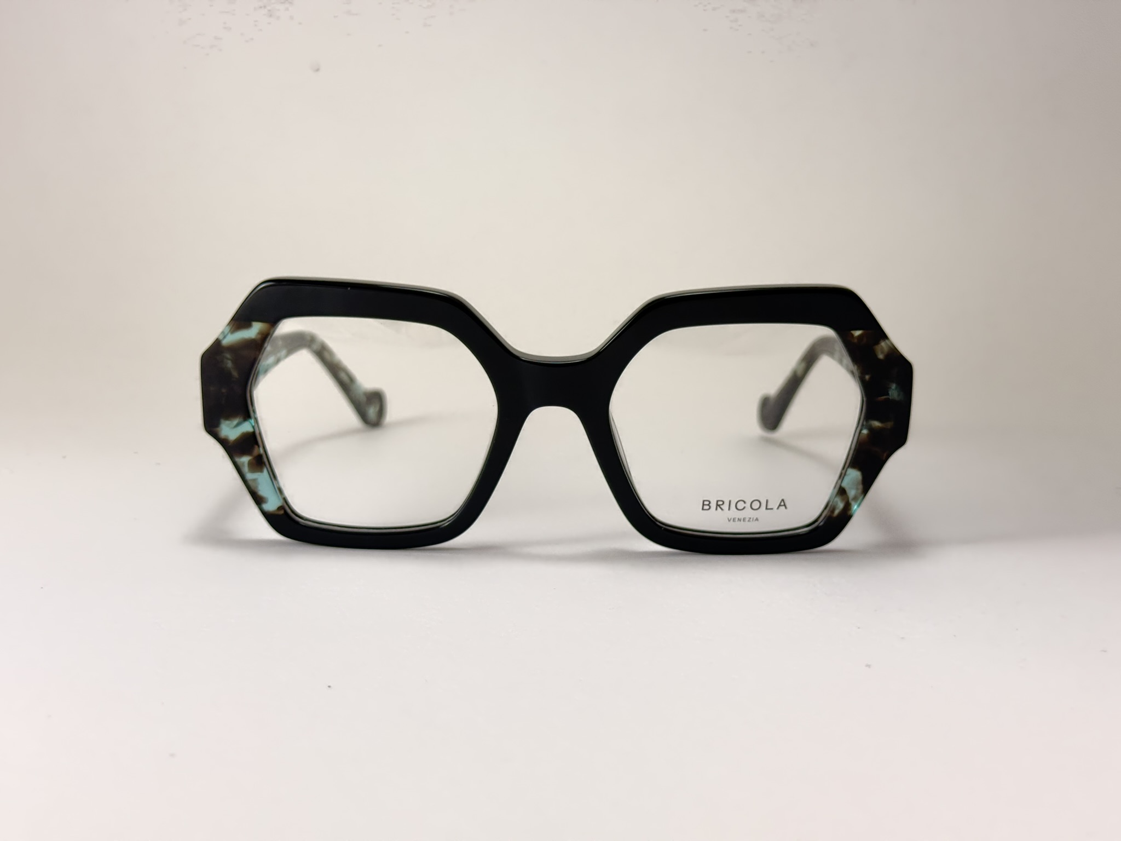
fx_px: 1554
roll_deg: -0.9
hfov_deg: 39.7
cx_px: 560
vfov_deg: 30.3
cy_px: 420
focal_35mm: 48
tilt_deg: -8.2
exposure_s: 1/100
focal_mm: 6.76
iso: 64
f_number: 1.78
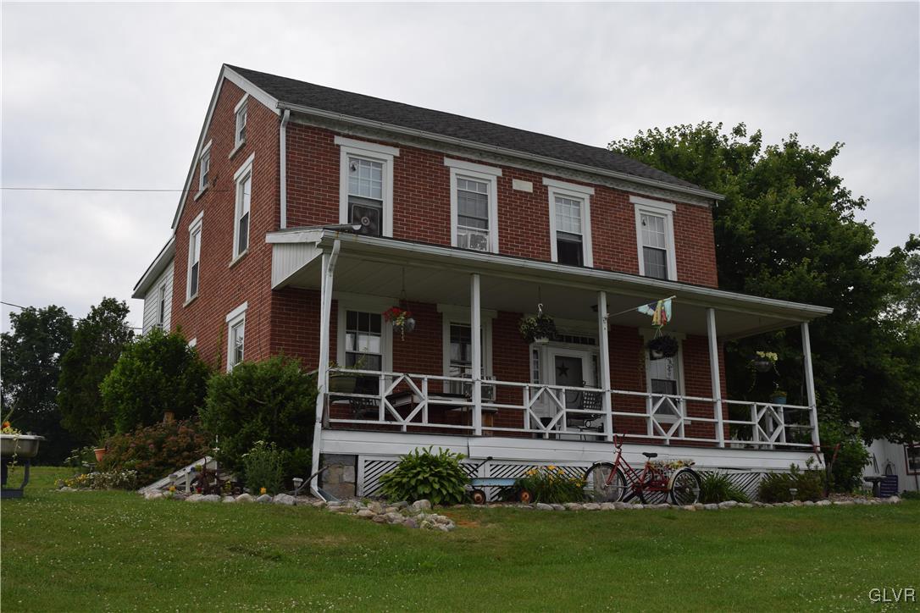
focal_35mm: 38
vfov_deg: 35.5
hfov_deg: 51.3
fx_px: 958
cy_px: 306
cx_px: 460
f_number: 7.1
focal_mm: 25
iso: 100
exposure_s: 1/200
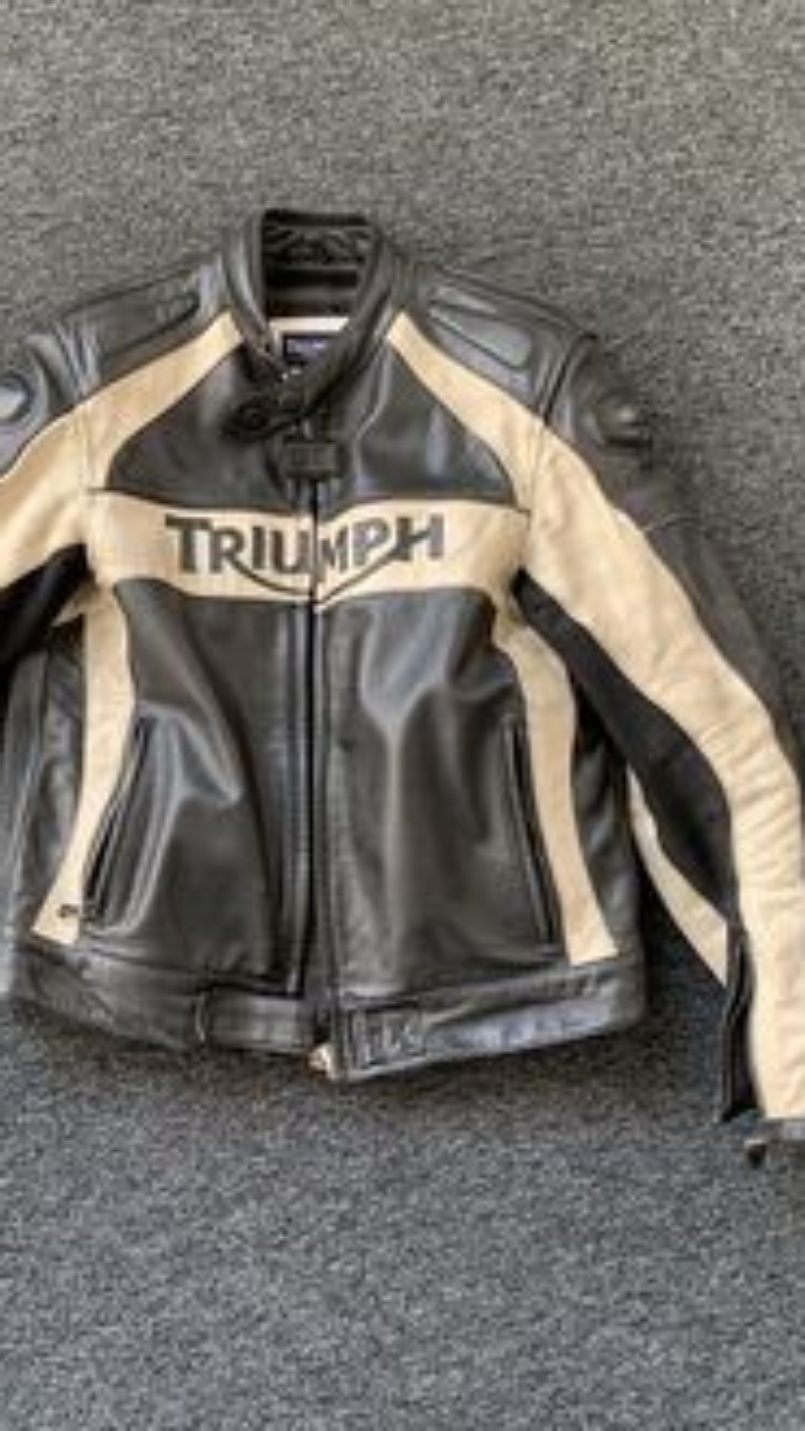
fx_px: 1177
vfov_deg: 62.6
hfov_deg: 37.4
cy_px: 700
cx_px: 283
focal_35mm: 31
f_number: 1.8
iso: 160
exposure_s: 1/60
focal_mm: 4.25
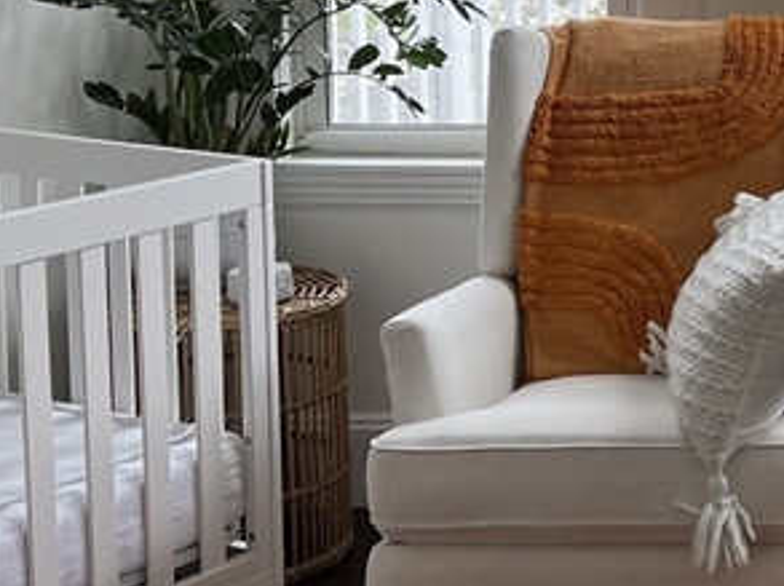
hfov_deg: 19.6
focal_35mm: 91
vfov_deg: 15.9
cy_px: 11
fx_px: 2058
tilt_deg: -7.2
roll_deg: -0.8
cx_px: 1065
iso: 40
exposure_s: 1/254
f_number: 1.6
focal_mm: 5.1
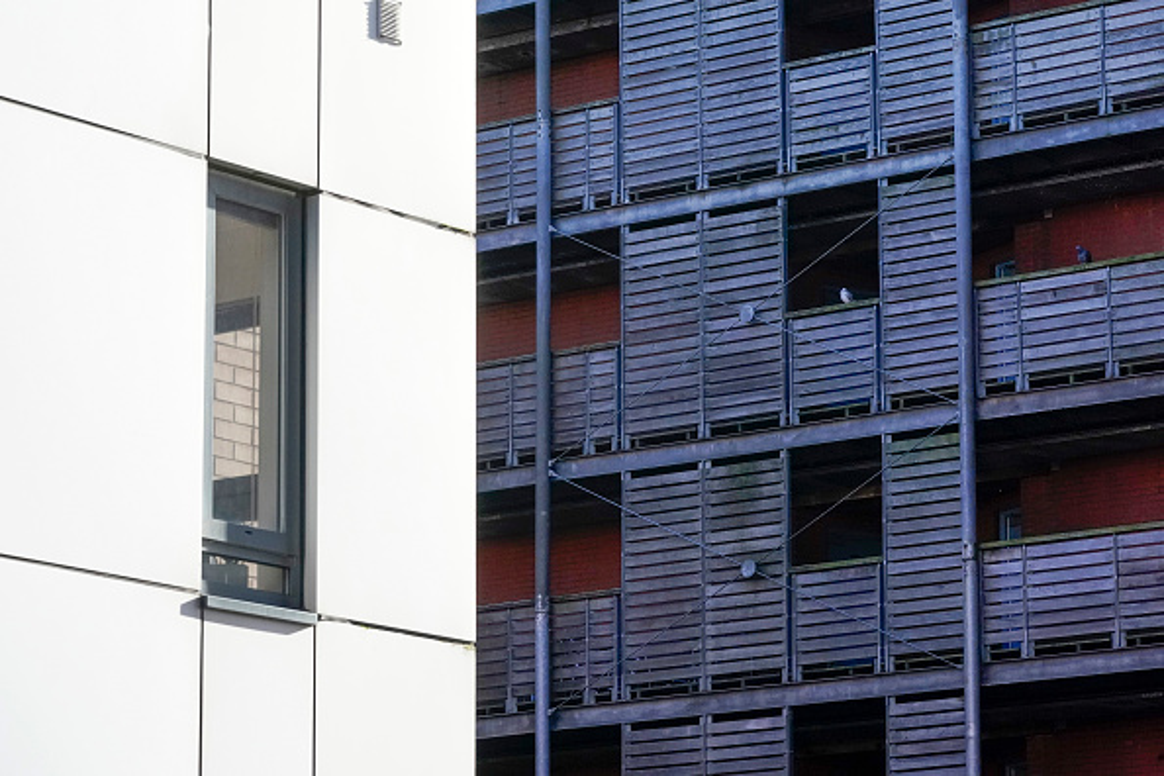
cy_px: 388
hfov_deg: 14.2
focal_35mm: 145
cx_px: 582
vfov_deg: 9.5
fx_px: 4688
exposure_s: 1/500
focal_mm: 145
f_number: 16
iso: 4000
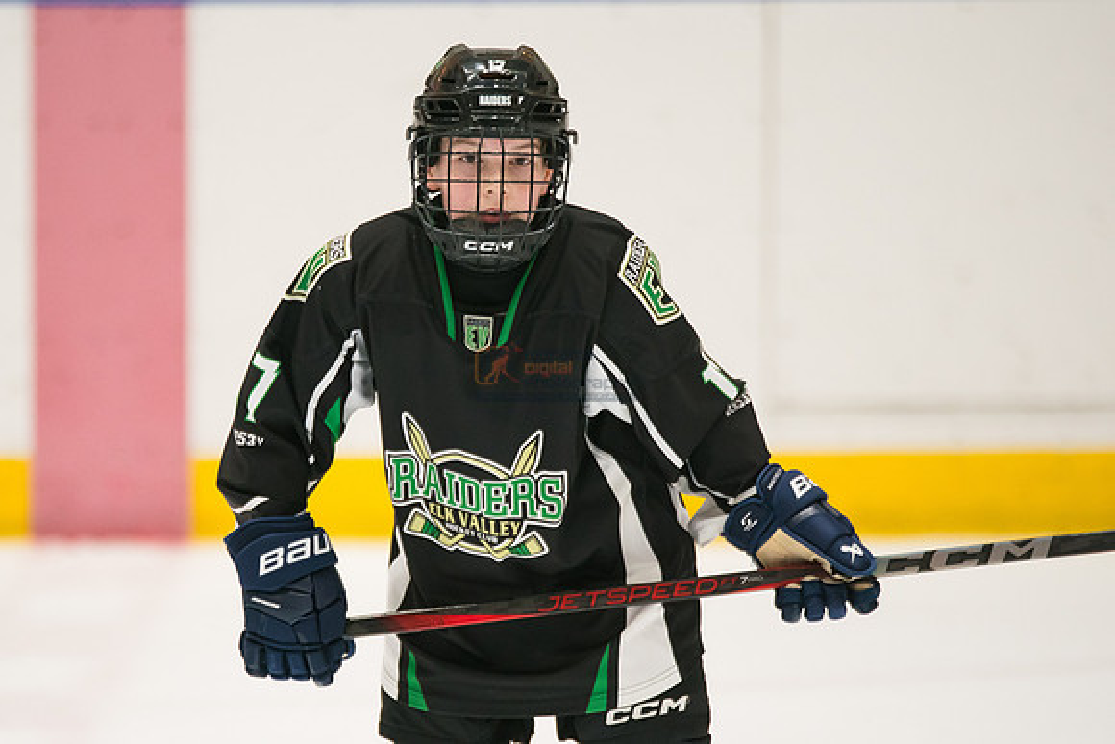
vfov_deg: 3.0
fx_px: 14057
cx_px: 400
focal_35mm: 454
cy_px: 476
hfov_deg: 4.5
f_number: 3.2
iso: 3200
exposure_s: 1/1000
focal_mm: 300
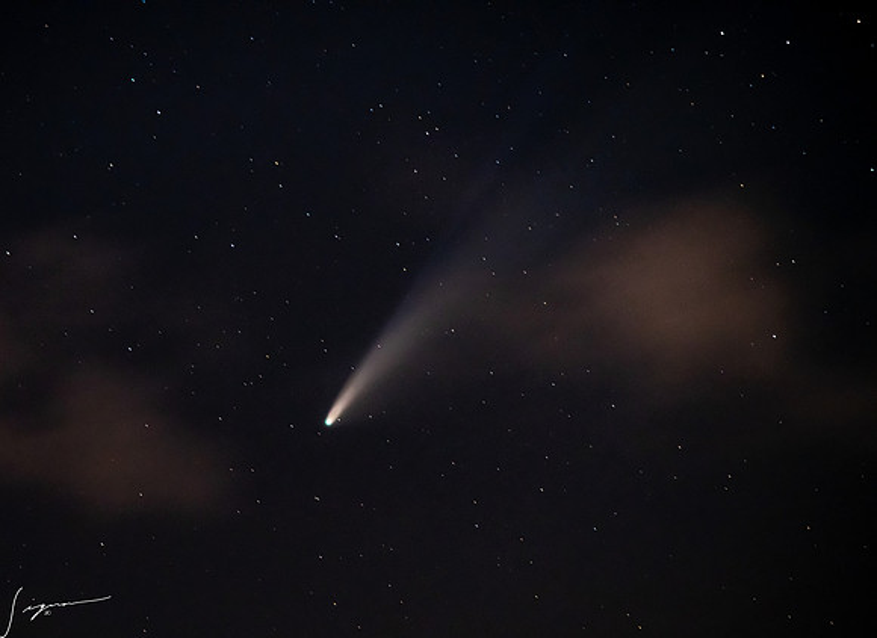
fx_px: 6046
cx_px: 272
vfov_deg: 6.0
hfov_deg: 8.3
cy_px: 403
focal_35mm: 241
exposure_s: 8
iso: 1600
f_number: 4
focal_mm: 180
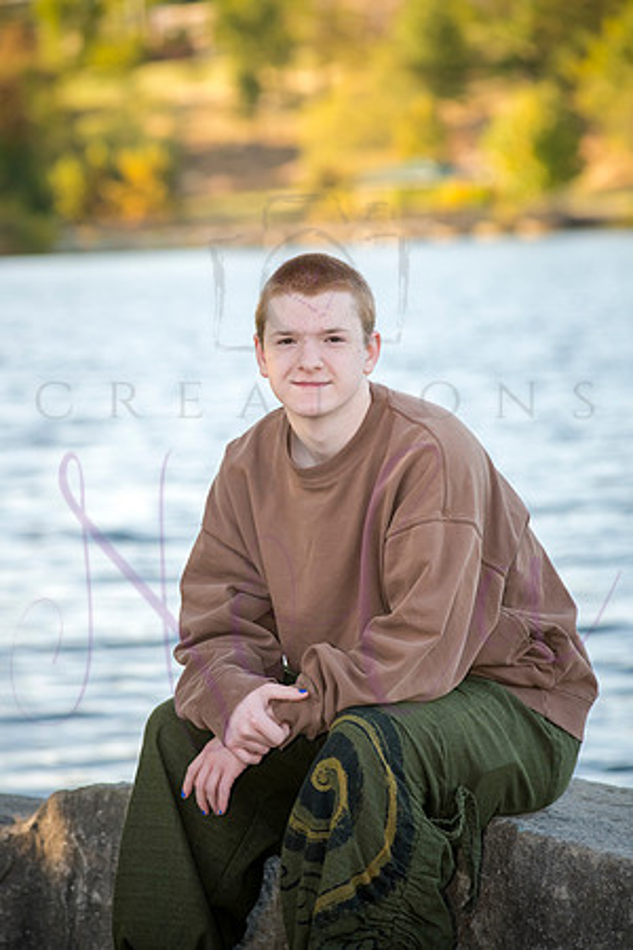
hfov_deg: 9.5
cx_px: 316
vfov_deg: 14.2
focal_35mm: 145
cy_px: 475
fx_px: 3824
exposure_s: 1/640
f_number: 5
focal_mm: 145
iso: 400
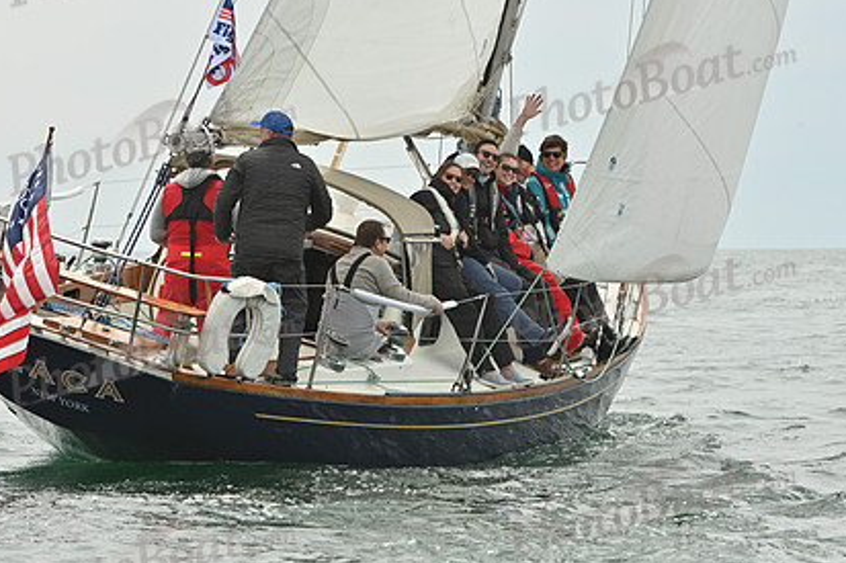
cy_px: 220
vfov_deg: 5.6
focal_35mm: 246
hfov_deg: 8.4
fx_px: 5778
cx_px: 404
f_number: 11
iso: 320
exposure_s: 1/800
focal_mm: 175
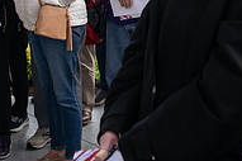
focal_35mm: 79
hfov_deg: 25.7
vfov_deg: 16.2
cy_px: -60
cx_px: 100
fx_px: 531
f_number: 3.5
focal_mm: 26
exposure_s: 1/320
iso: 160
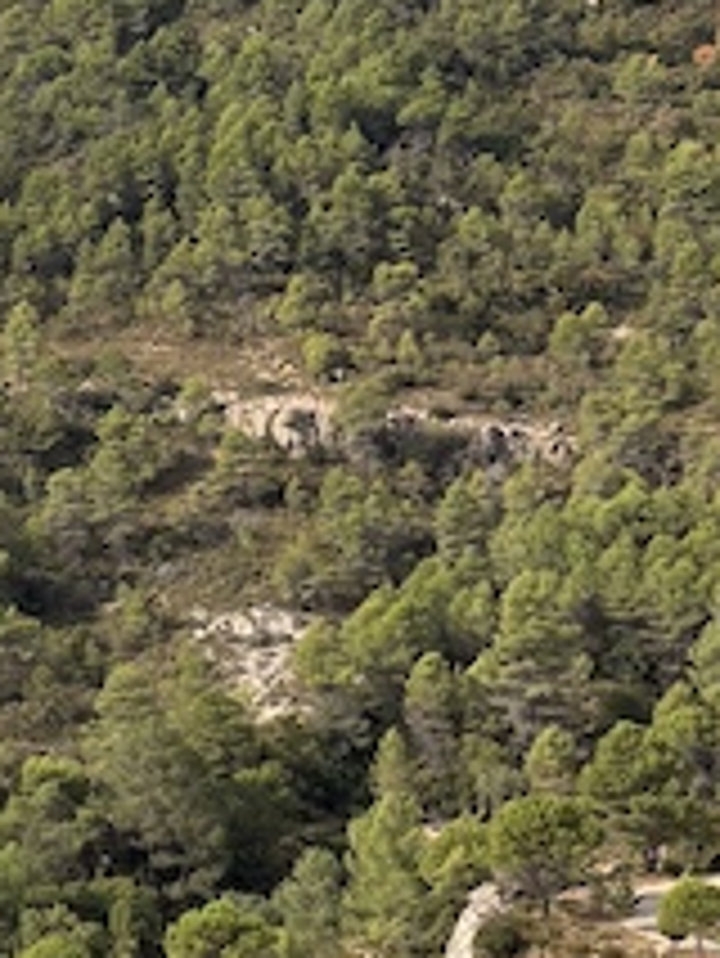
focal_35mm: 125
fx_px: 3463
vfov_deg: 15.7
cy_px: 387
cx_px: -423
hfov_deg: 11.3
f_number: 1.6
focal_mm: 5.96
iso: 50
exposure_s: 1/4608
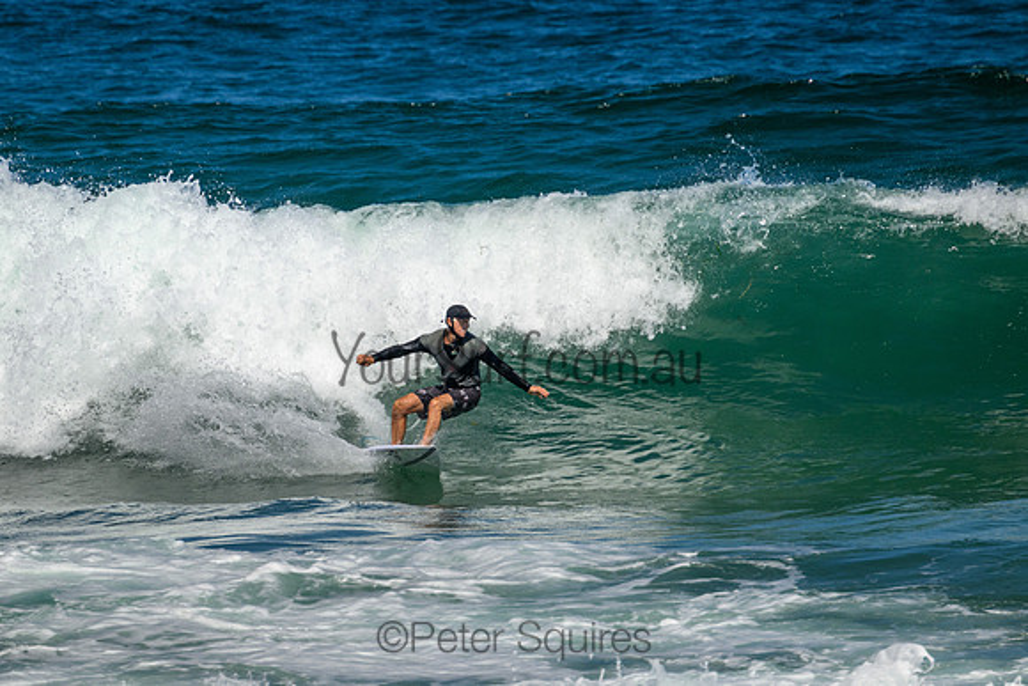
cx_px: 439
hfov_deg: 2.2
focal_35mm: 920
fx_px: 26286
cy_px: 293
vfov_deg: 1.5
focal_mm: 800
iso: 720
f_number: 11
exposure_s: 1/2000
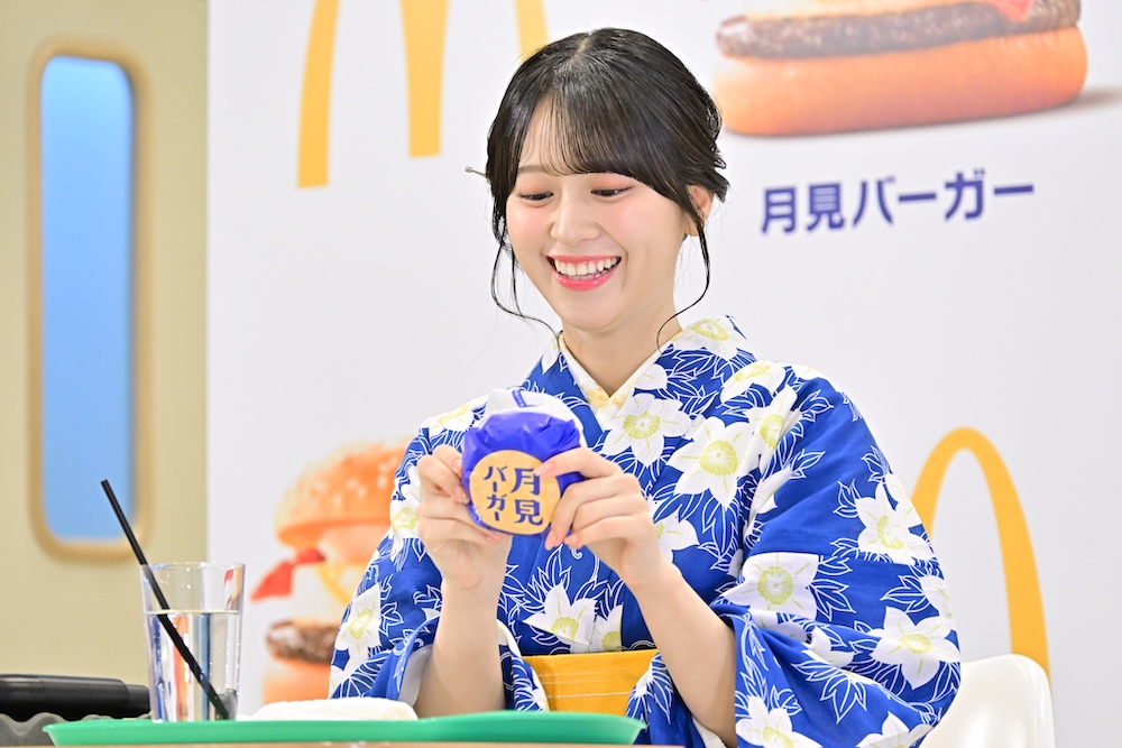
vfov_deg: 6.9
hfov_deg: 10.3
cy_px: 374
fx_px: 6234
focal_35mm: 200
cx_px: 561
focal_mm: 200
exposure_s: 1/160
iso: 4000
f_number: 6.3
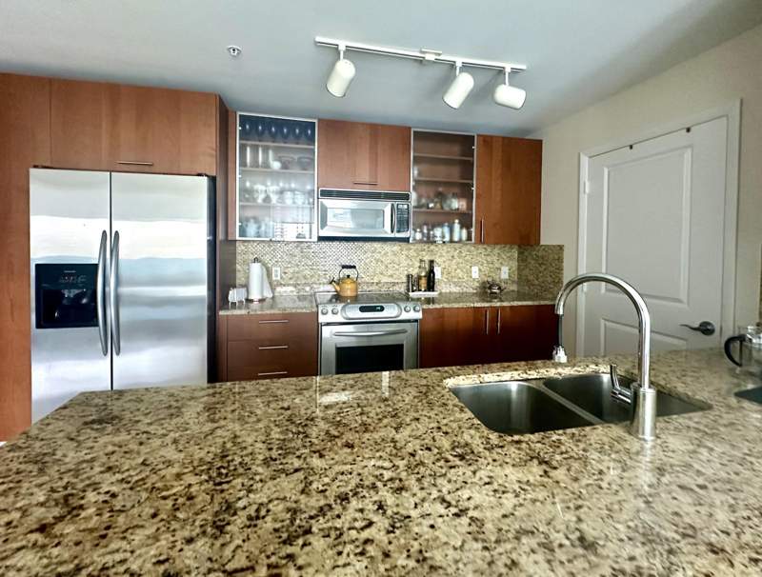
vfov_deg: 86.0
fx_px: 309
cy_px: 288
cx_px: 381
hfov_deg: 101.9
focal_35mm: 14
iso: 640
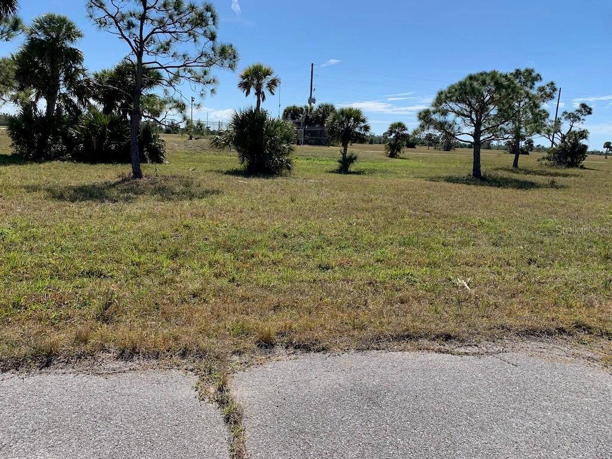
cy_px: 230
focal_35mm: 26
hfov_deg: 67.3
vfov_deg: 53.1
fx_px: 460
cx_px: 306
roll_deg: -3.0
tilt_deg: -11.3
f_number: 1.8
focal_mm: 4.25
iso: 25
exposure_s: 1/2309
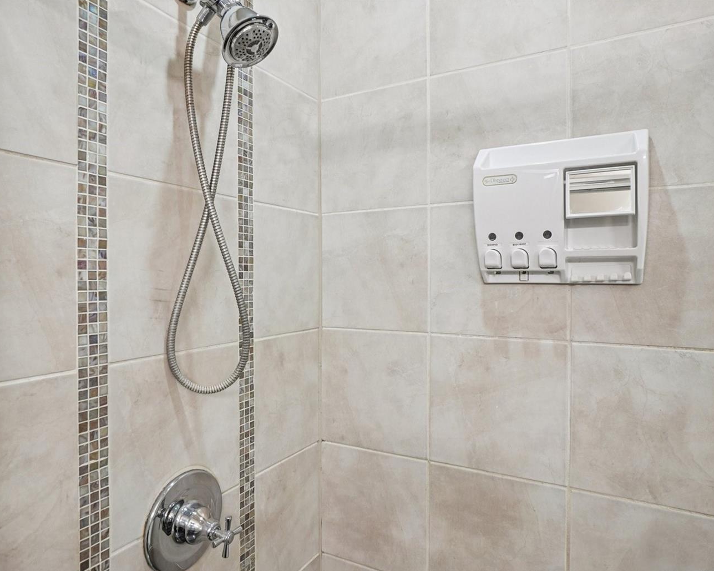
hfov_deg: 77.6
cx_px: 348
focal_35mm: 21
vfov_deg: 65.5
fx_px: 444
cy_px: 293
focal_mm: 12
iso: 400
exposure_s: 1/13
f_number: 8
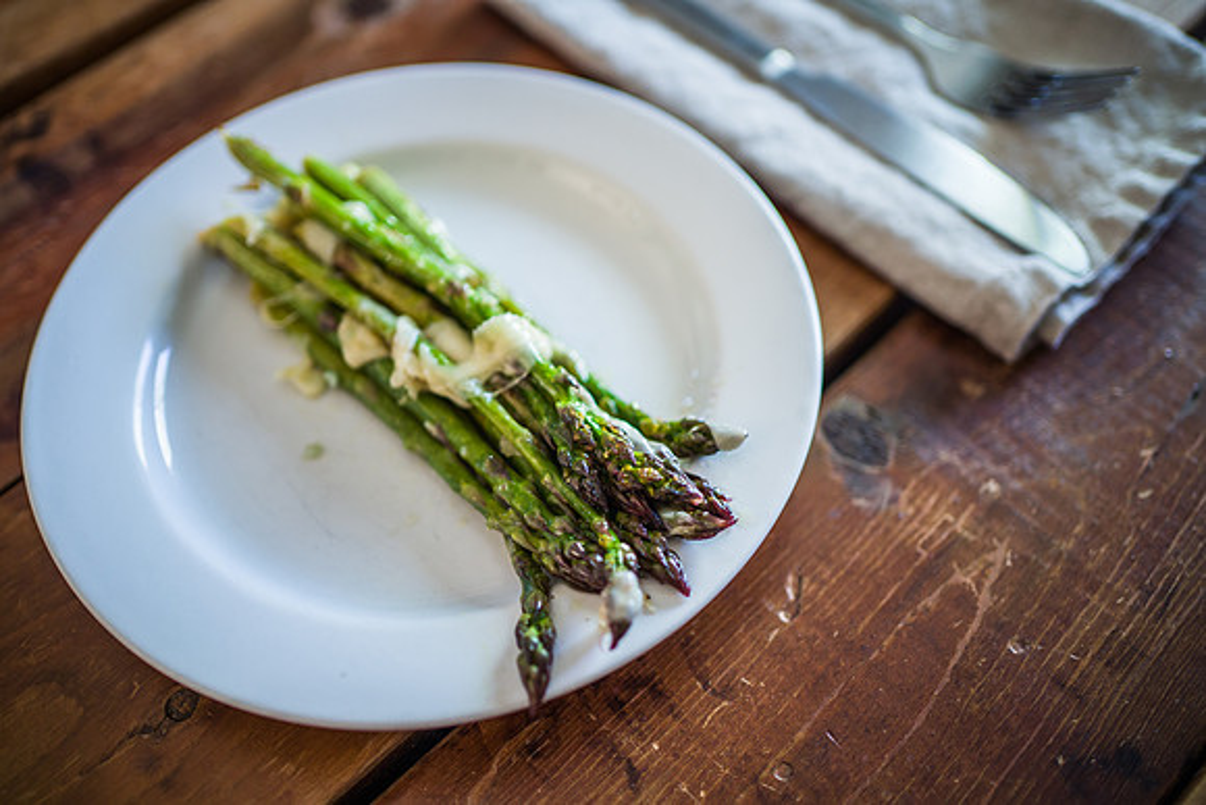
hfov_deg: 54.4
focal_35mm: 35
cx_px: 603
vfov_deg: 37.9
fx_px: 1173
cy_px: 402
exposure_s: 1/125
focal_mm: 35
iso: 800
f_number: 1.8
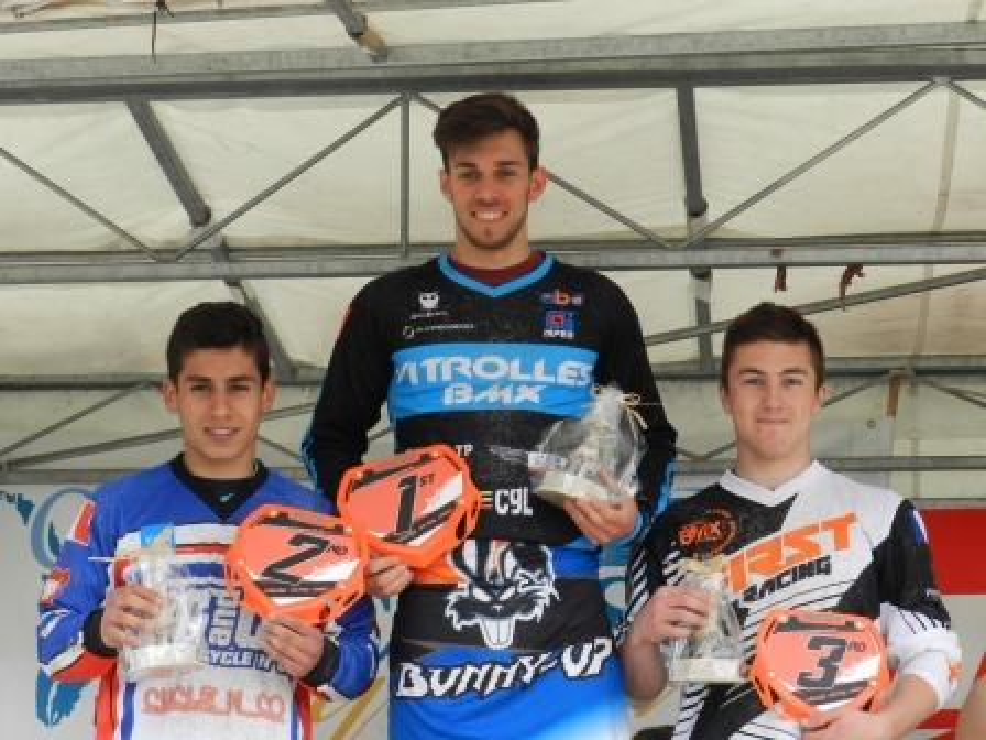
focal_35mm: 115
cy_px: 370
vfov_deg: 12.9
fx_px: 3276
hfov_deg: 17.1
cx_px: 493
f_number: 5
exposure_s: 1/40
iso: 160
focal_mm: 20.5
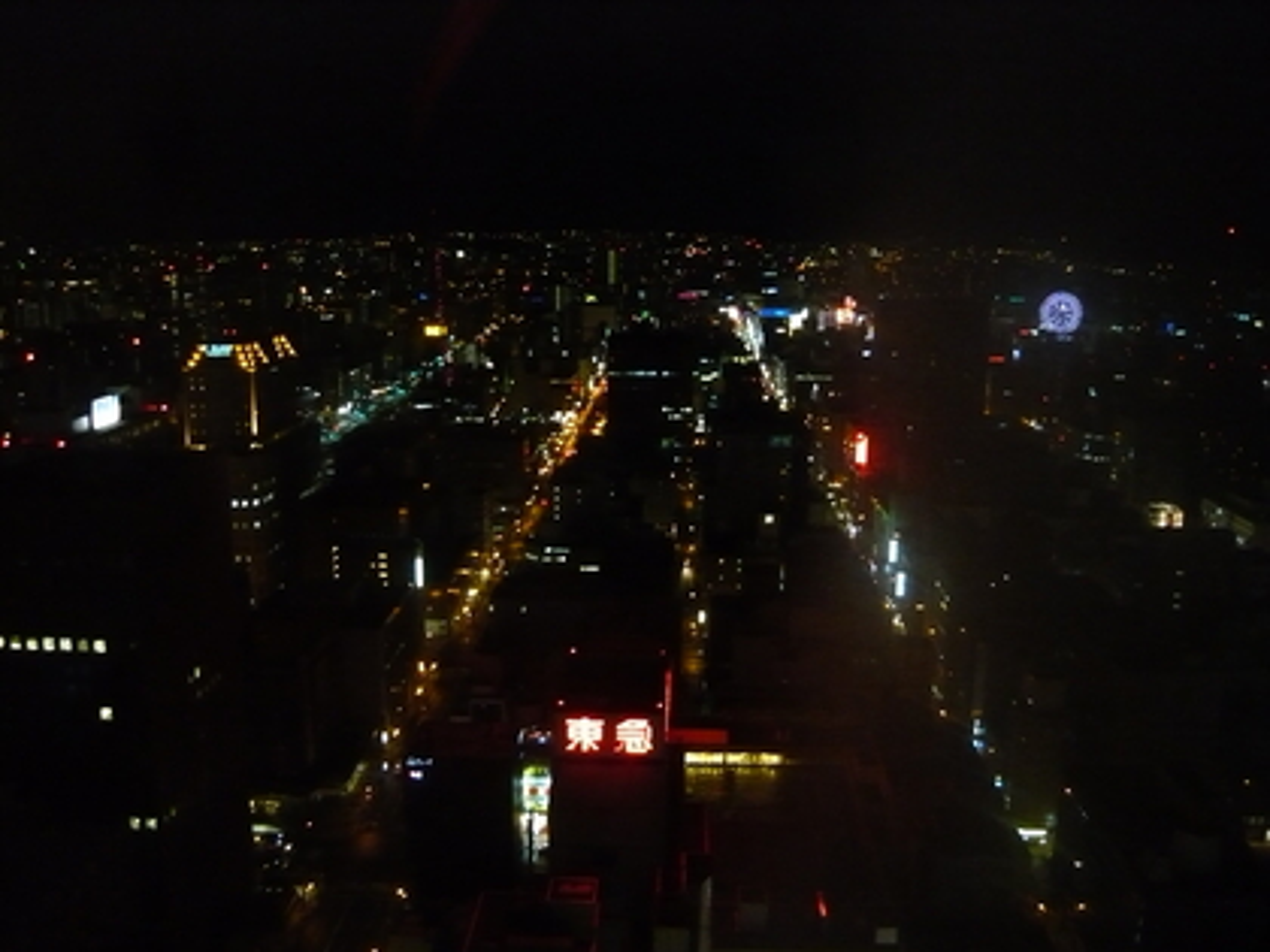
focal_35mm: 33
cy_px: 476
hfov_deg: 55.4
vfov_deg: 42.9
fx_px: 1211
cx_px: 635
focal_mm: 5.5
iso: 800
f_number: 2.8
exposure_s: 1/8
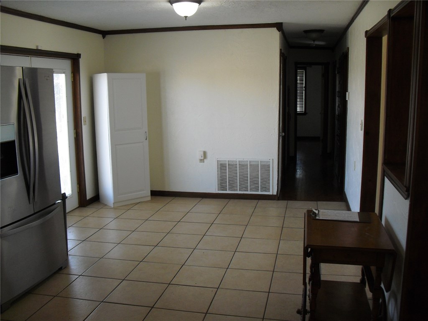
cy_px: 160
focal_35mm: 36
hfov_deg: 51.4
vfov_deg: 39.7
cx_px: 214
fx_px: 445
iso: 200
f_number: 3.1
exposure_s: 1/80
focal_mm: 6.3
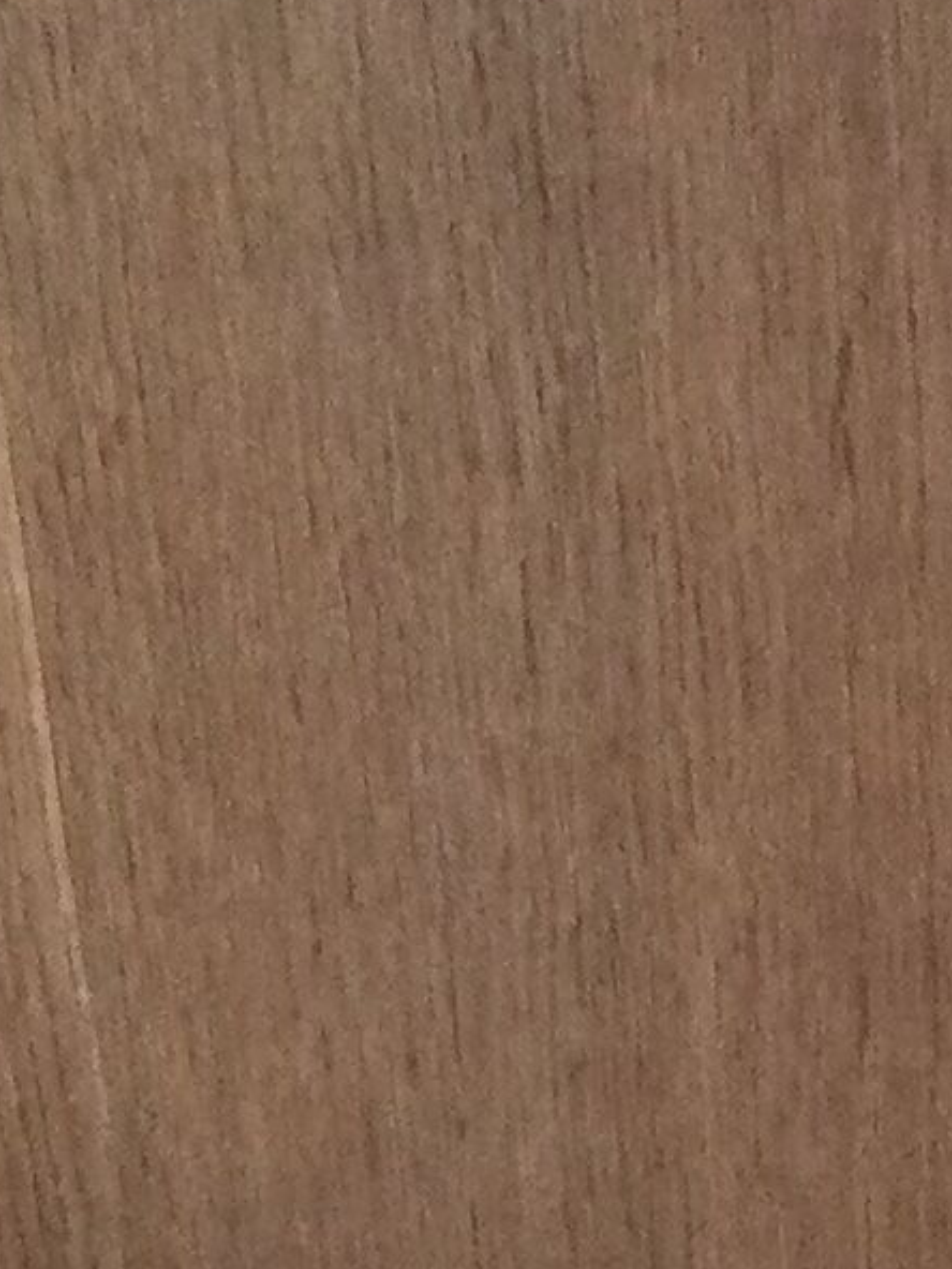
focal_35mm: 171
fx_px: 6270
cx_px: 1394
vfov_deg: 10.3
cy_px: 2849
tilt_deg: -49.9
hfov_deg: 8.5
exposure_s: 1/33
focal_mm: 3.3
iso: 32
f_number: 2.4
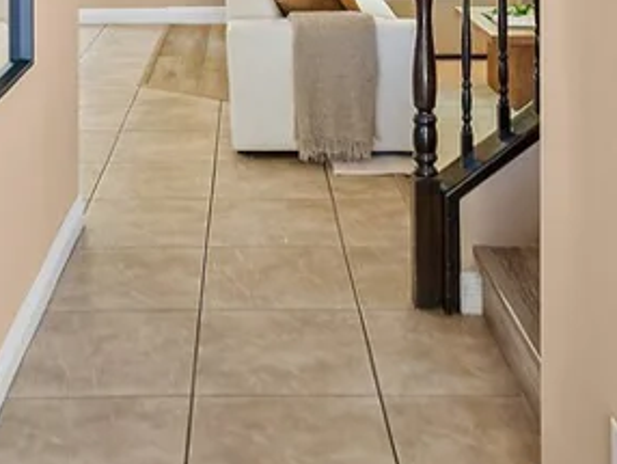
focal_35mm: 55
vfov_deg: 23.8
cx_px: 229
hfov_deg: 34.7
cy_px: -122
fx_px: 981
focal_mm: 16
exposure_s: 1
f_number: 8
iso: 100
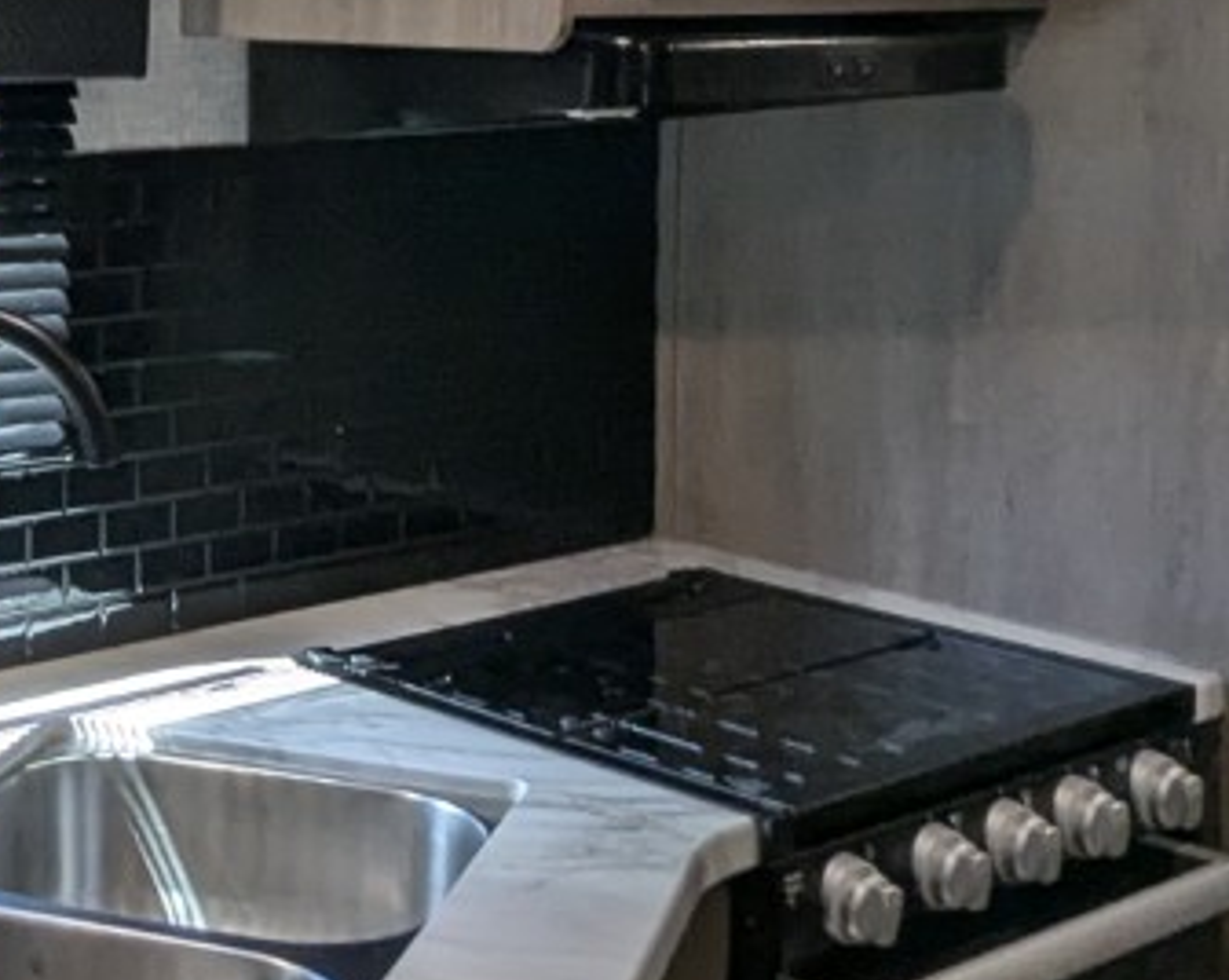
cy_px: 110
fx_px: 2362
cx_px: -20
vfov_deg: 22.9
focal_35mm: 65
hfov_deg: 27.4
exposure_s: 1/71.5
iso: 143
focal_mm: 2.35
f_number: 2.2
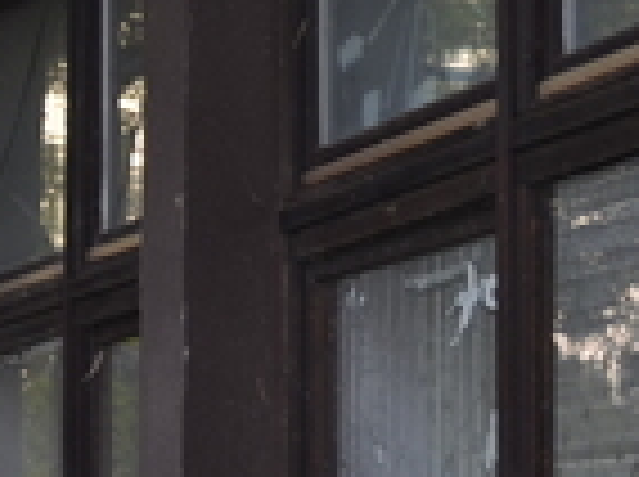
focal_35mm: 225
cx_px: -590
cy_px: 230
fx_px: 4146
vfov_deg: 6.6
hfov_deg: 8.4
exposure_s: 1/200
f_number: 4
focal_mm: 24
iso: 140
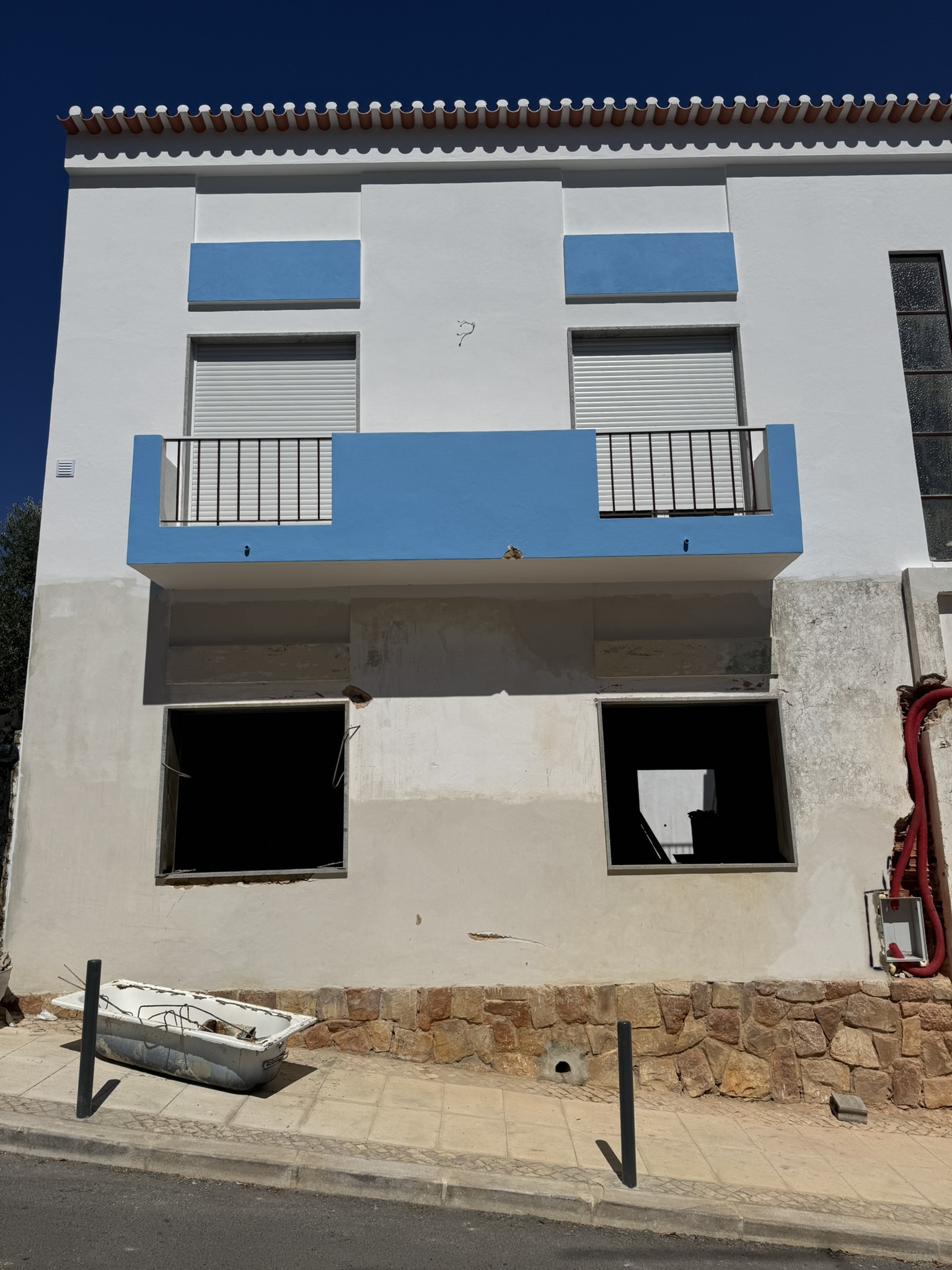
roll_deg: +0.8
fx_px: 880
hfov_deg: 56.8
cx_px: 476
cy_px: 635
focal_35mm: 24
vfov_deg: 71.6
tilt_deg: +13.3
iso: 64
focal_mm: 6.76
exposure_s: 1/15152
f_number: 1.78
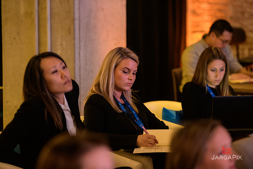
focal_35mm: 150
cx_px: 126
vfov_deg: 9.2
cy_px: 84
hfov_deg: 13.7
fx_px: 1054
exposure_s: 1/50
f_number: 3.2
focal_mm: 150
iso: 1600
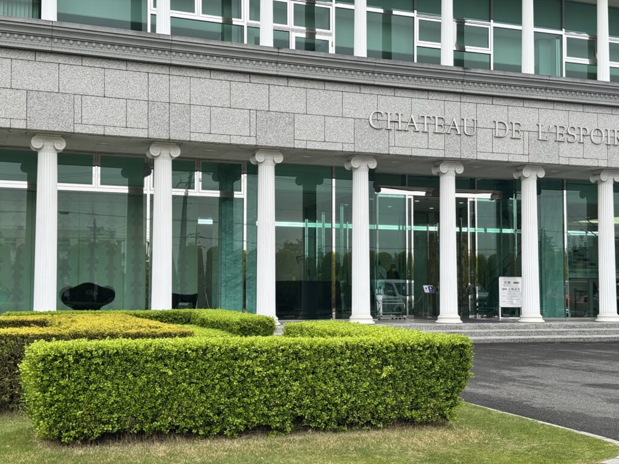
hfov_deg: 39.7
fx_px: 858
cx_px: 310
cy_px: 232
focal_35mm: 48
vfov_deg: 30.3
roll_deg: +0.2
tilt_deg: +4.1
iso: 64
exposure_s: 1/756
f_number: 1.78
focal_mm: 6.76
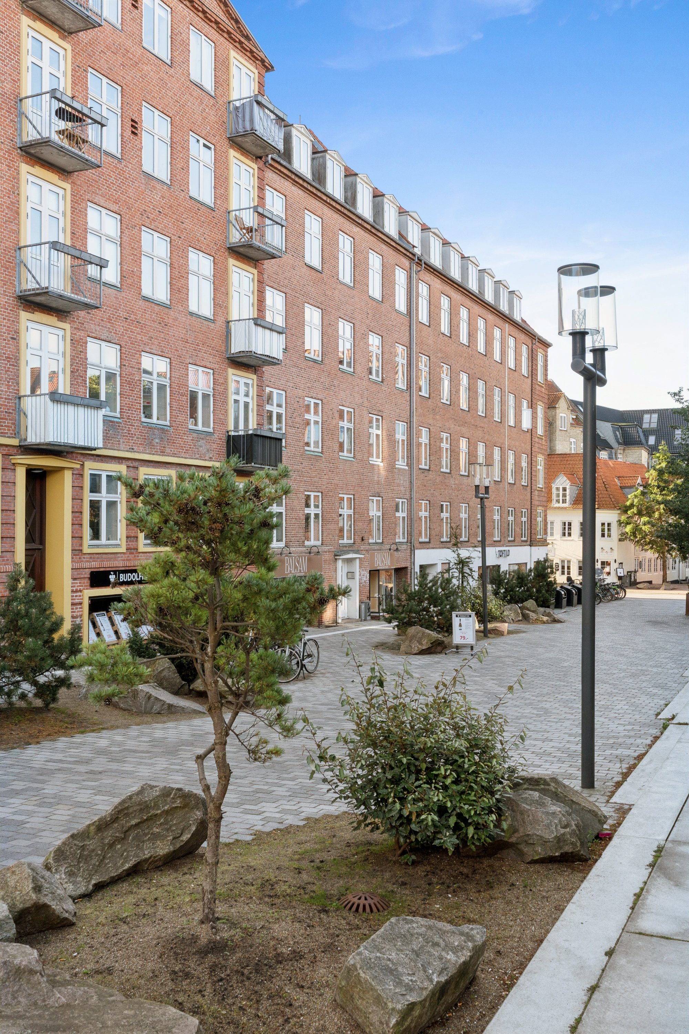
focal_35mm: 35
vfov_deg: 54.4
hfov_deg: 37.9
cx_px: 344
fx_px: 1005
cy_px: 517
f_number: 11
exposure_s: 1/80
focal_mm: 35
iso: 400
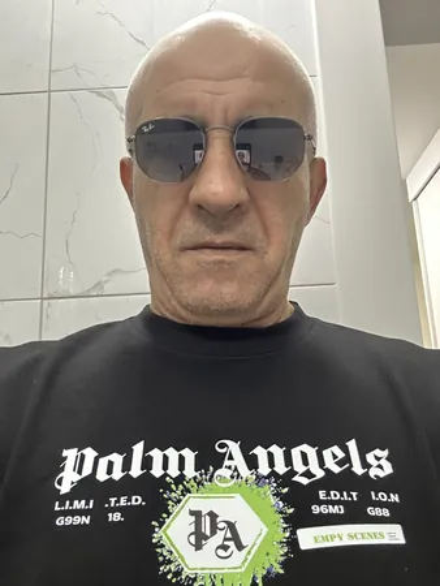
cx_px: 220
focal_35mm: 30
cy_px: 293
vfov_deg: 59.9
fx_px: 508
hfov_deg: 46.8
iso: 400
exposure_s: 1/33
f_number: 1.9
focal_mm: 2.69
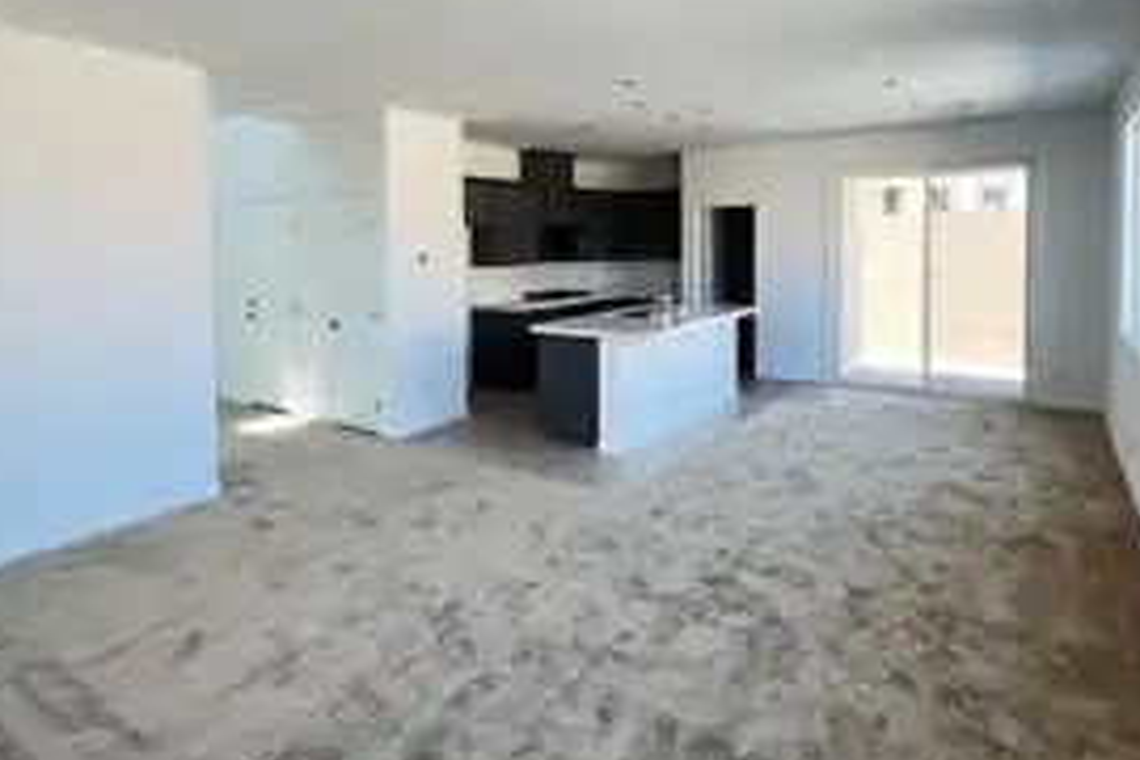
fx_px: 633
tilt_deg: -2.6
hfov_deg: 83.9
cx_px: 545
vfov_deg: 60.8
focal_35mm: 20
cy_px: 270
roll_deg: +0.4
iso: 100
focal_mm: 1.57
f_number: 1.8
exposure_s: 1/99
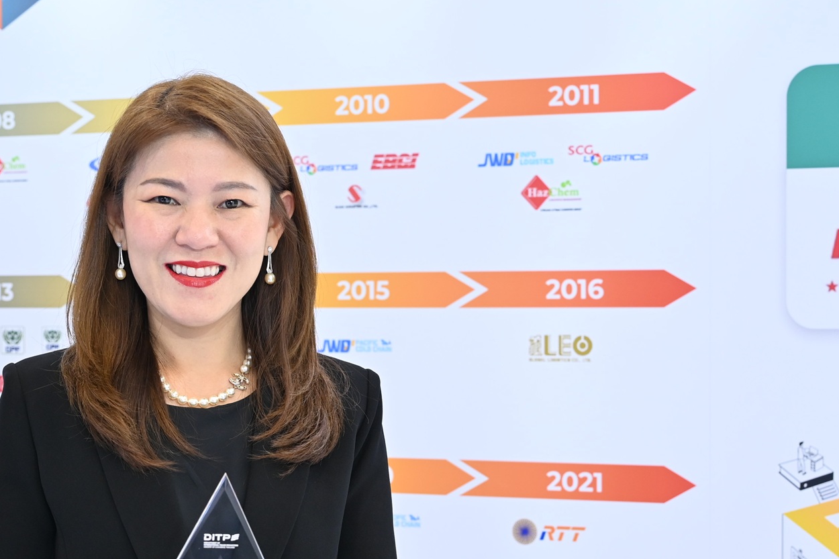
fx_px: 1631
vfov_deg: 19.4
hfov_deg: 28.8
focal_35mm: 70
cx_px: 516
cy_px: 352
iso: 800
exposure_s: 1/125
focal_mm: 35
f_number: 4
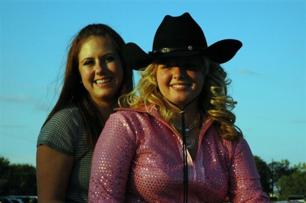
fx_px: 891
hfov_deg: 19.5
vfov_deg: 13.0
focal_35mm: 105
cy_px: 102
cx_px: 153
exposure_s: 1/640
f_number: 11
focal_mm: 70
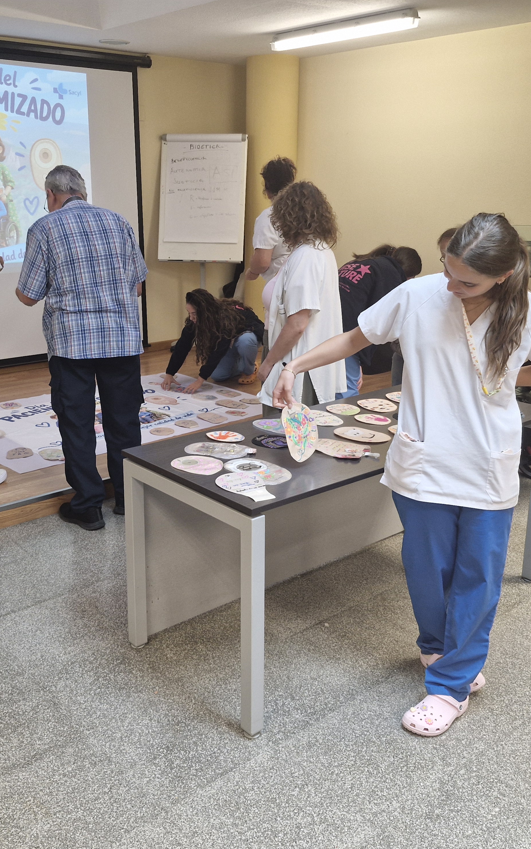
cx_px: 234
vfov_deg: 58.1
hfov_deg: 38.3
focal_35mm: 33
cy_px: 430
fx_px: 764
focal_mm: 5.54
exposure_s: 1/100
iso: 200
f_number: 1.8
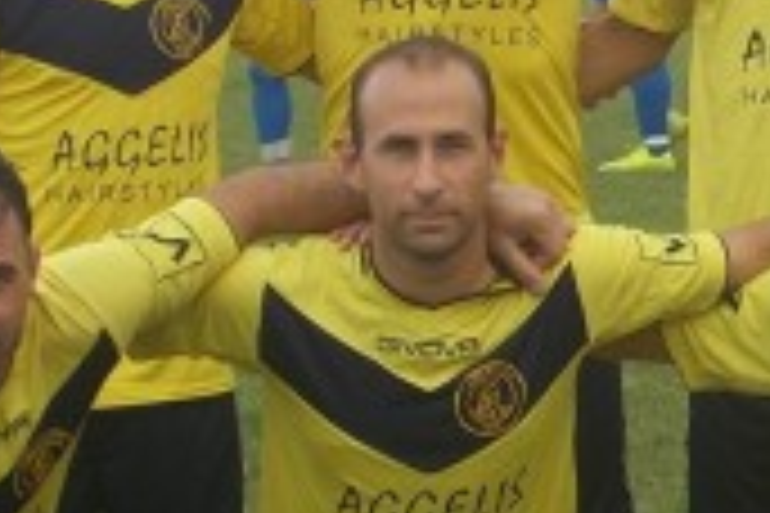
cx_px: 1058
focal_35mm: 233
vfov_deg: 5.9
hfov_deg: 8.7
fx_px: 4983
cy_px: 83
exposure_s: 1/100
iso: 80
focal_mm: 10.3
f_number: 4.9
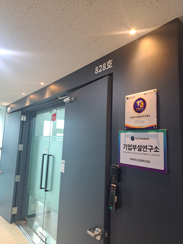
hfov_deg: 54.9
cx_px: 94
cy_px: 117
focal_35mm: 25
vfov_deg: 69.4
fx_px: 176
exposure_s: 1/60
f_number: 1.8
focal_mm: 5.23
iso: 200
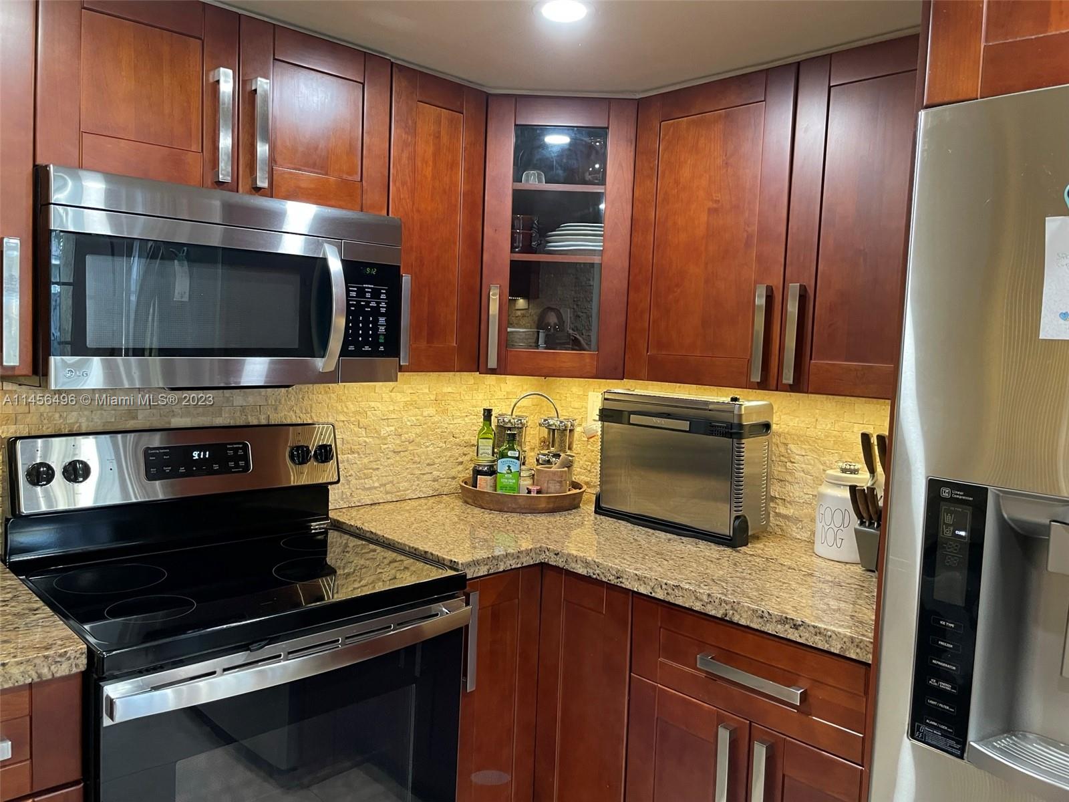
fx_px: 803
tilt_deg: -3.5
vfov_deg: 53.1
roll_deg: -2.2
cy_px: 401
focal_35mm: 26
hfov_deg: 67.3
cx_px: 534
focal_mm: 4.2
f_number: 1.6
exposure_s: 1/60
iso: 200
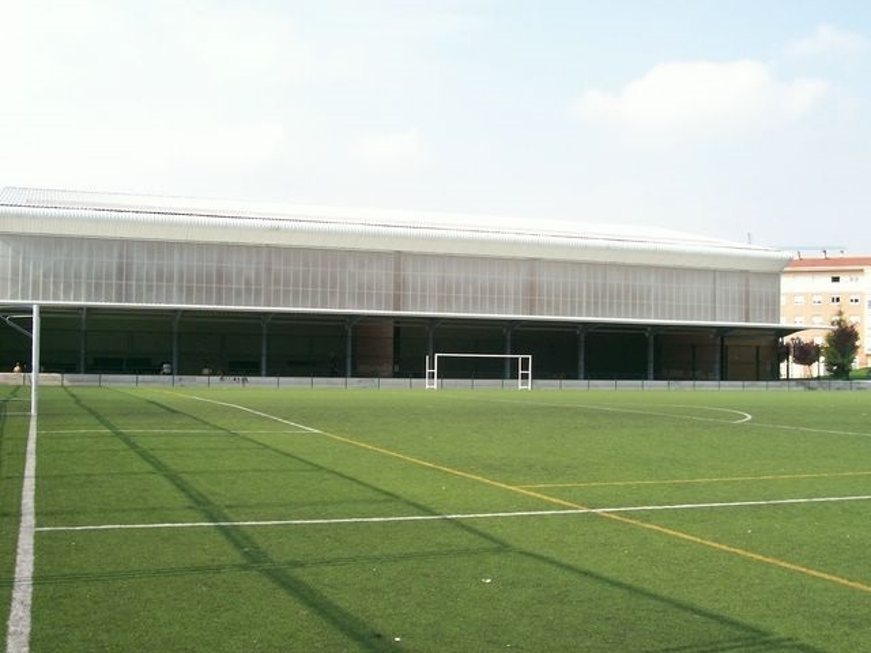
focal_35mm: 42
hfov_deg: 44.8
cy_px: 326
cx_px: 436
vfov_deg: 34.3
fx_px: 1057
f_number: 5.6
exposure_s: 1/227
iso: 80
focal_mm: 7
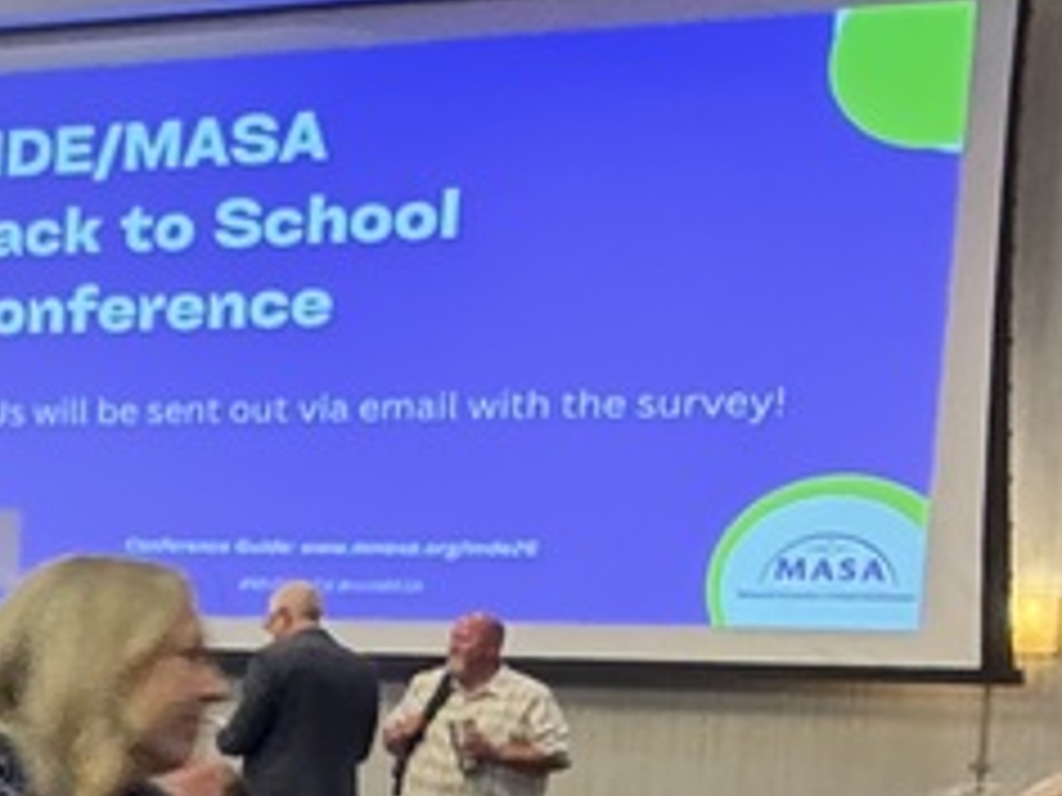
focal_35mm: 100
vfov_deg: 14.4
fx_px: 3068
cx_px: -558
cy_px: 886
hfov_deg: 17.5
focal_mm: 2.69
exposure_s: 1/30
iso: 640
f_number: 1.9
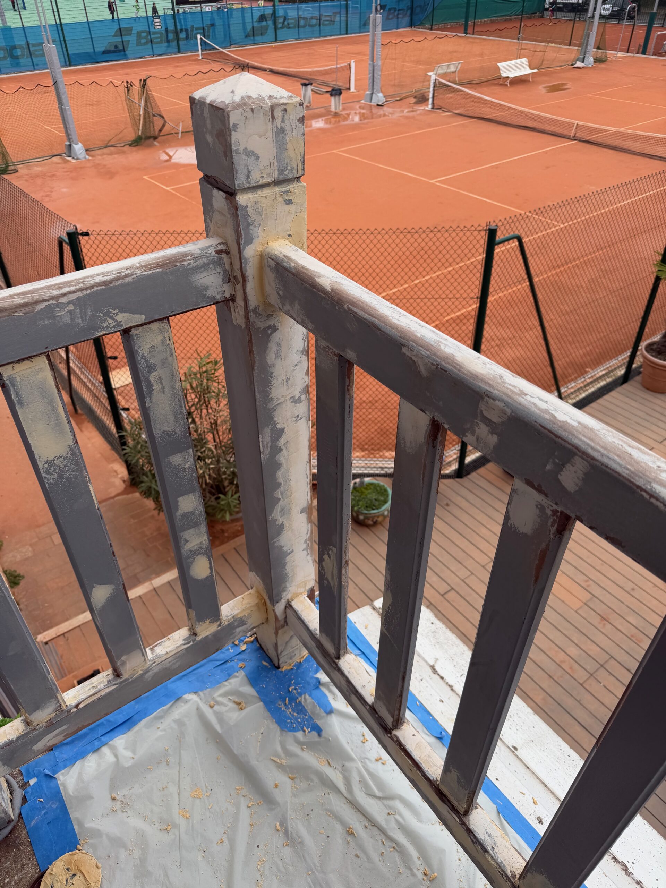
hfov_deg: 56.8
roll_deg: -0.6
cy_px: 444
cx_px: 333
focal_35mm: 24
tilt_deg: -38.5
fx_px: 616
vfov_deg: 71.6
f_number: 1.78
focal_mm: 6.76
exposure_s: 1/1437
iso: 80
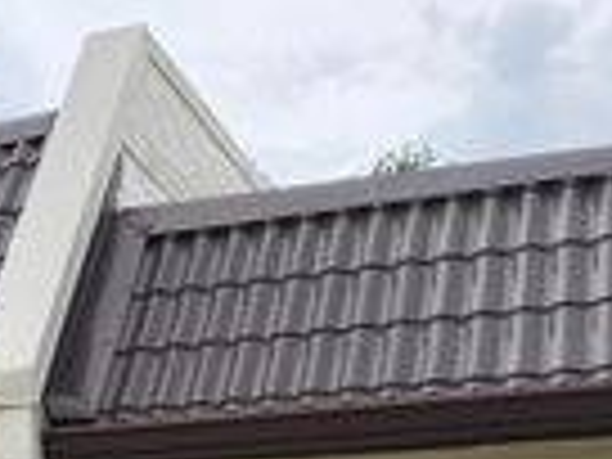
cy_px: 655
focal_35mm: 88
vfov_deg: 15.7
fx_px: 1556
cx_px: -22
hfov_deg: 21.4
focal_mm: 6.76
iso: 100
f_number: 1.78
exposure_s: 1/3425
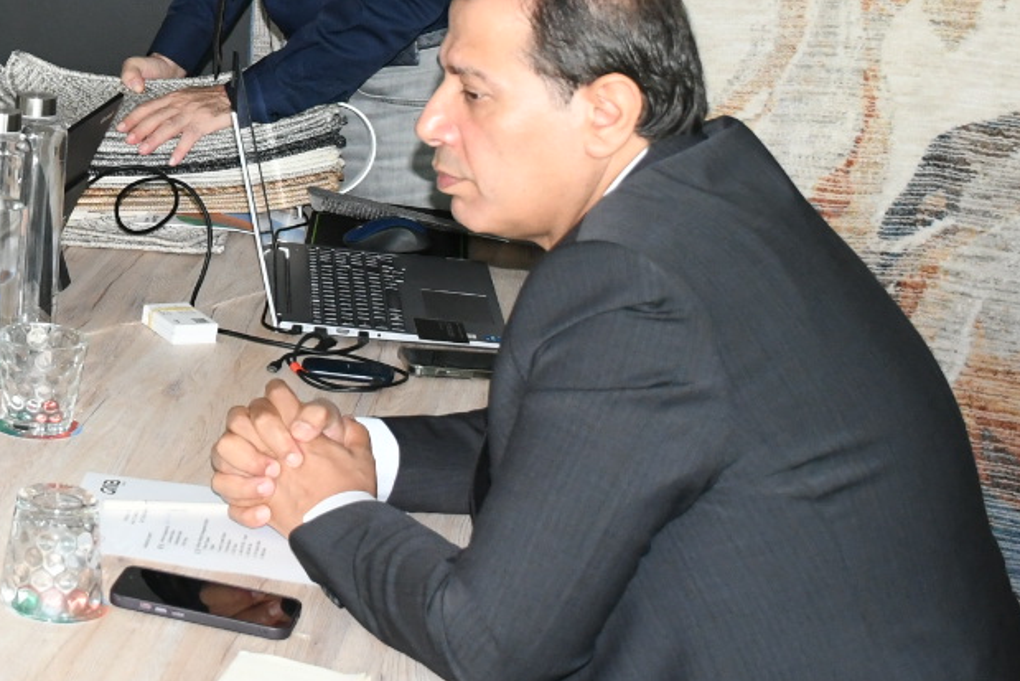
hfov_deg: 19.4
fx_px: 2890
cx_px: -36
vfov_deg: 13.1
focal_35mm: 102
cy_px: -101
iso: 1800
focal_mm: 26
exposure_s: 1/60
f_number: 5
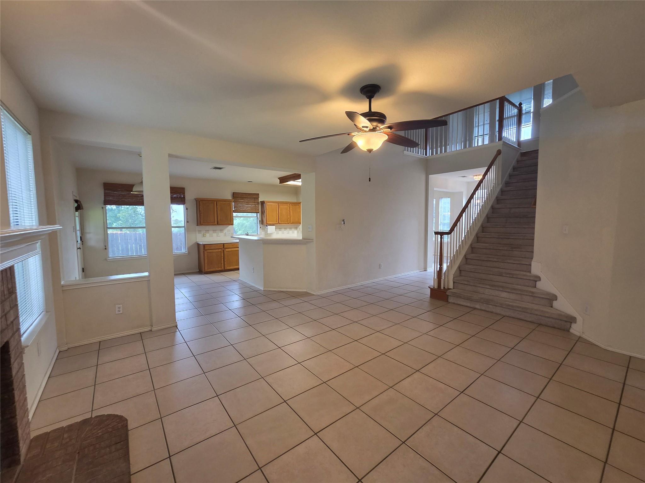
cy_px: 242
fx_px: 242
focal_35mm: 13
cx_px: 322
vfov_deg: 89.9
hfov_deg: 106.2
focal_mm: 2.2
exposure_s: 1/60
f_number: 2.2
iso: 200
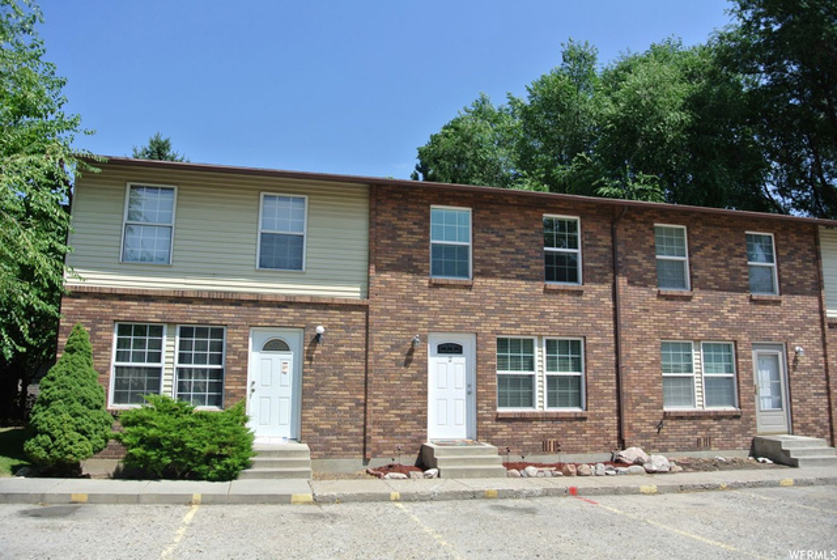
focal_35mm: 27
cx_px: 418
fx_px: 628
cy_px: 280
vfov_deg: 48.0
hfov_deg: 67.3
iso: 100
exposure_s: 1/640
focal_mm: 10
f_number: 4.5
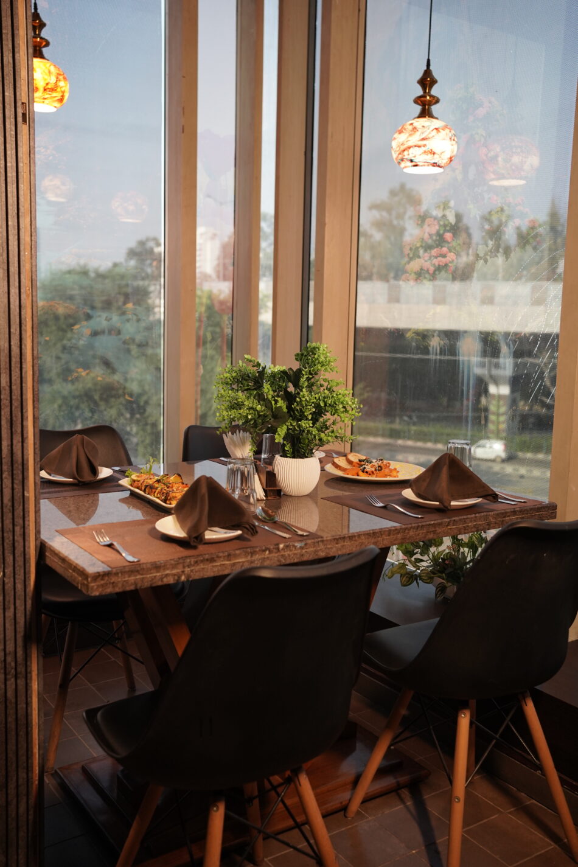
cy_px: 434
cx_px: 289
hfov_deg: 37.9
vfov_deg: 54.4
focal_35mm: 35
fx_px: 843
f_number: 4
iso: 1250
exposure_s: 1/125
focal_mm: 35
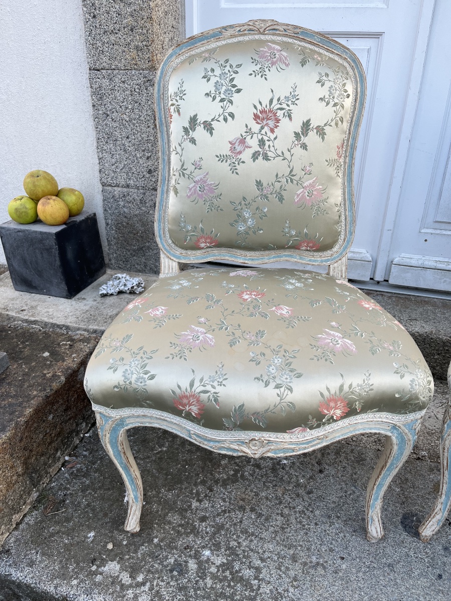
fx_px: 452
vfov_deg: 67.3
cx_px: 226
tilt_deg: -26.4
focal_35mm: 26
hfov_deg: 53.1
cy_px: 300
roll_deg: -0.6
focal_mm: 5.1
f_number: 1.6
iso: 50
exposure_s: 1/297
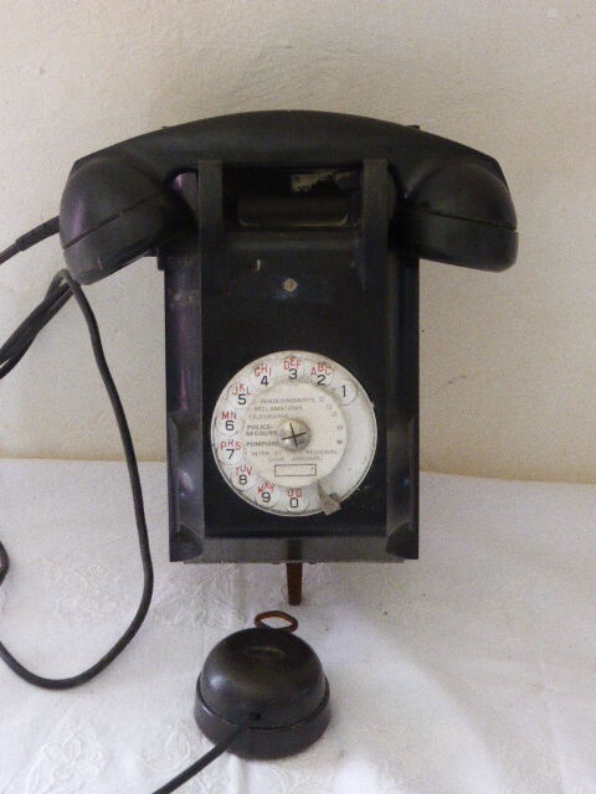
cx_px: 298
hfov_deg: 19.9
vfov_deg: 26.3
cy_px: 397
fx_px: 1699
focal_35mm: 74
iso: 800
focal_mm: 12.5
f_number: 5
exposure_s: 1/20
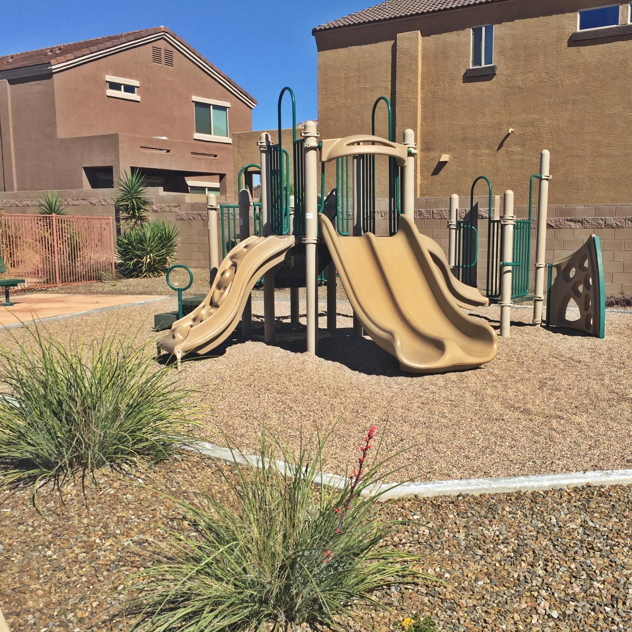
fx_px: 806
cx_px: 389
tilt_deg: -6.8
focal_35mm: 39
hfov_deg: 42.6
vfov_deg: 42.8
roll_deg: -1.2
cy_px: 350
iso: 32
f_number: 2.2
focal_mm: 4.15
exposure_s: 1/2825
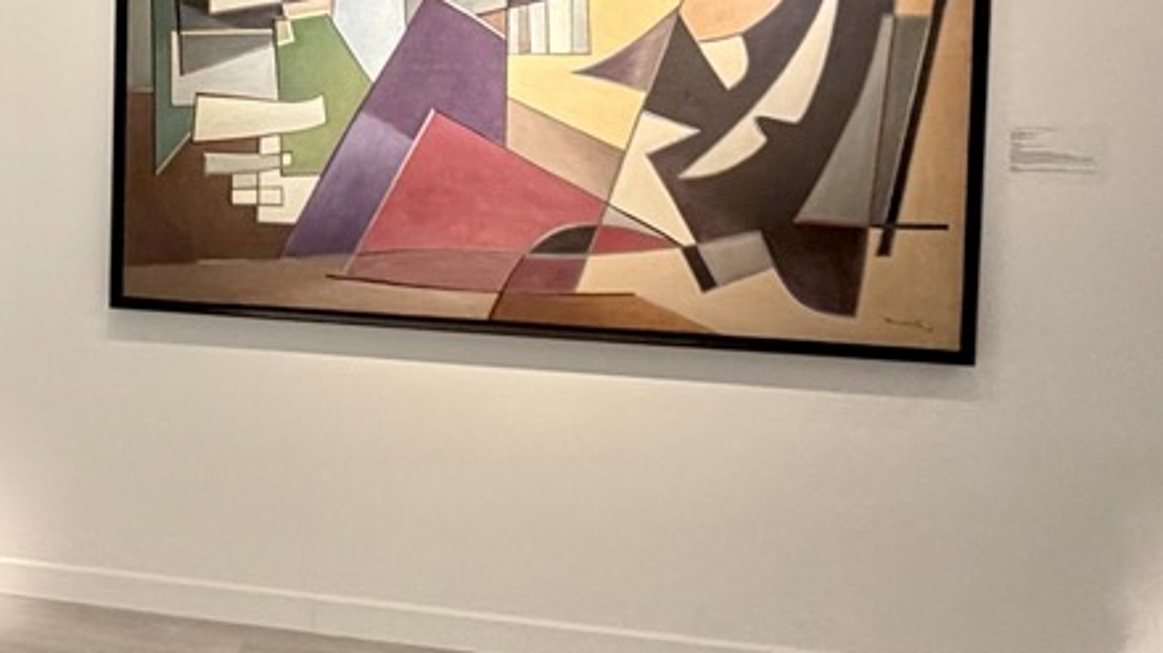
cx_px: 0
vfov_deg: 22.6
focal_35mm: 52
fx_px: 1603
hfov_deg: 36.0
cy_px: 107
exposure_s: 1/96
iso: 320
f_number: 2.2
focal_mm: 2.22
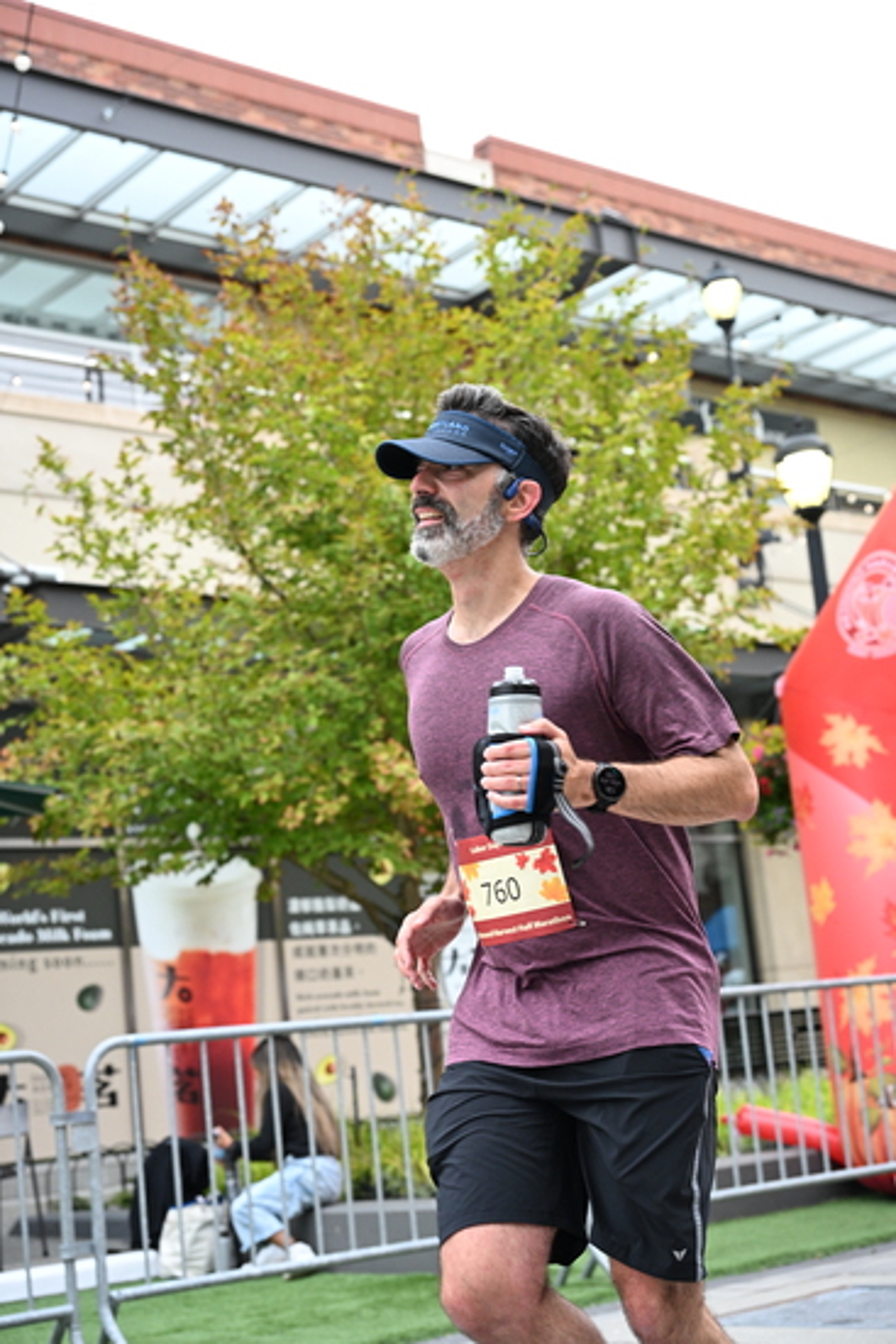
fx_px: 1940
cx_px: 448
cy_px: 672
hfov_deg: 26.0
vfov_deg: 38.2
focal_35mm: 52
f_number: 4
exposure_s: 1/640
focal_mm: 52
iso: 2000
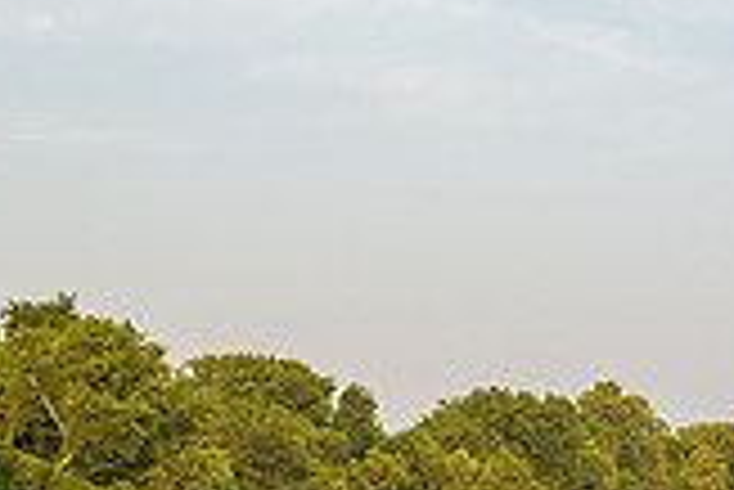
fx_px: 1816
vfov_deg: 14.8
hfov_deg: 22.8
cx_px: 378
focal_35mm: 89
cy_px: 599
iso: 250
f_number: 8
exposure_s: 1/60
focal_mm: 12
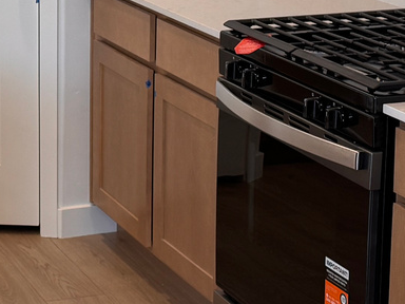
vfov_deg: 11.6
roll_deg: +0.1
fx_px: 1498
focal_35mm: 128
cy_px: 77
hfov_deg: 15.2
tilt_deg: -12.5
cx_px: 37
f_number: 1.78
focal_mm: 6.76
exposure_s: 1/120
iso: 100
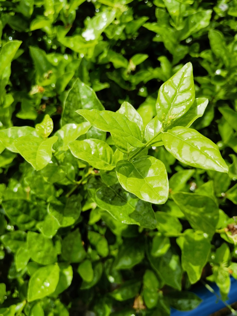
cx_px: 118
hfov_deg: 51.3
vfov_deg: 65.3
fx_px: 247
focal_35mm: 27
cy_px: 158
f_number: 1.9
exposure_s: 1/3906
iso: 50
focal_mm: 6.67
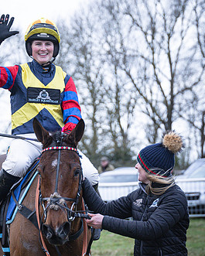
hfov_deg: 6.6
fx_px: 1789
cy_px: 89
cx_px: 109
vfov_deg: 8.2
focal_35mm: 236
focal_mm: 70
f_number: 2.8
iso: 800
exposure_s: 1/2000
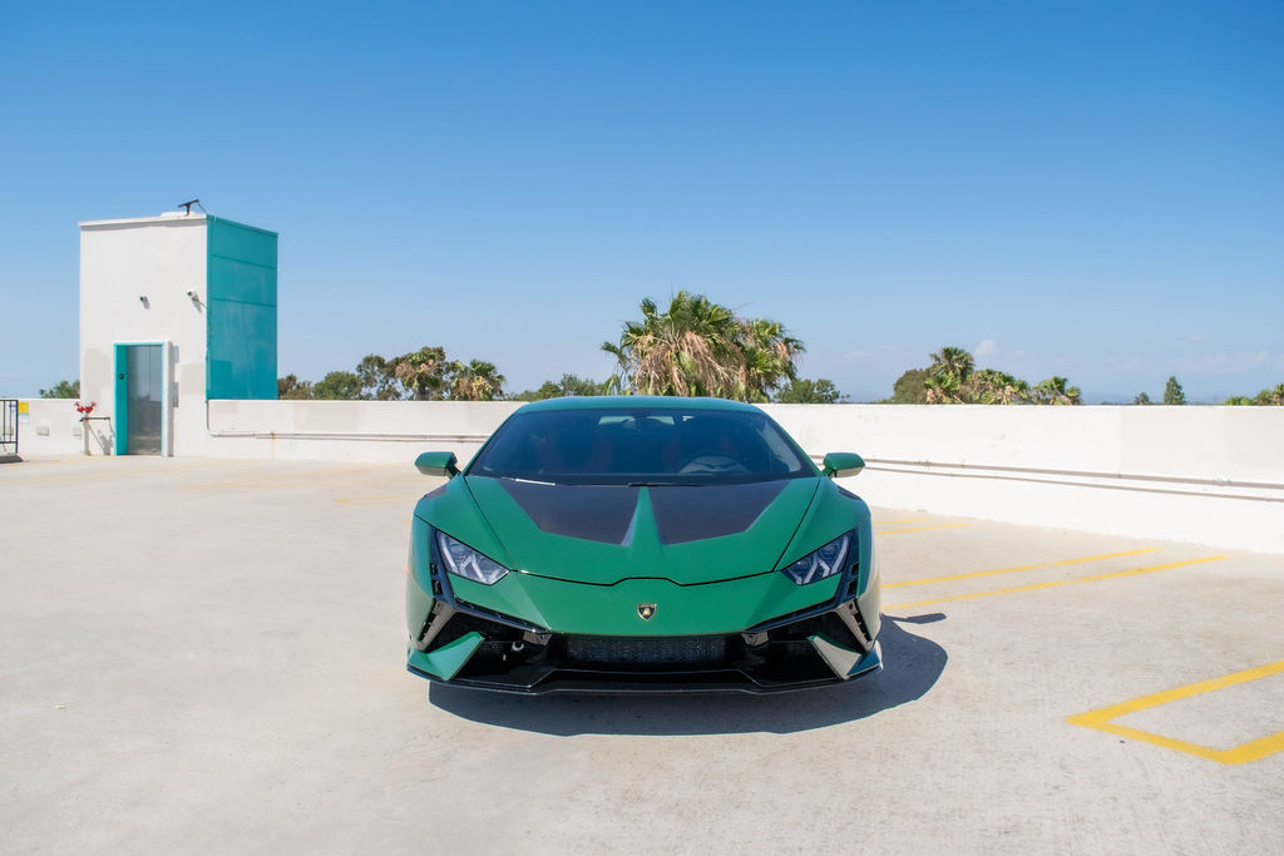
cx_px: 642
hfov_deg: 61.2
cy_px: 428
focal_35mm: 30
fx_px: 1086
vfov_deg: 43.0
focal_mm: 20
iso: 400
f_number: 7.1
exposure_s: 1/2000
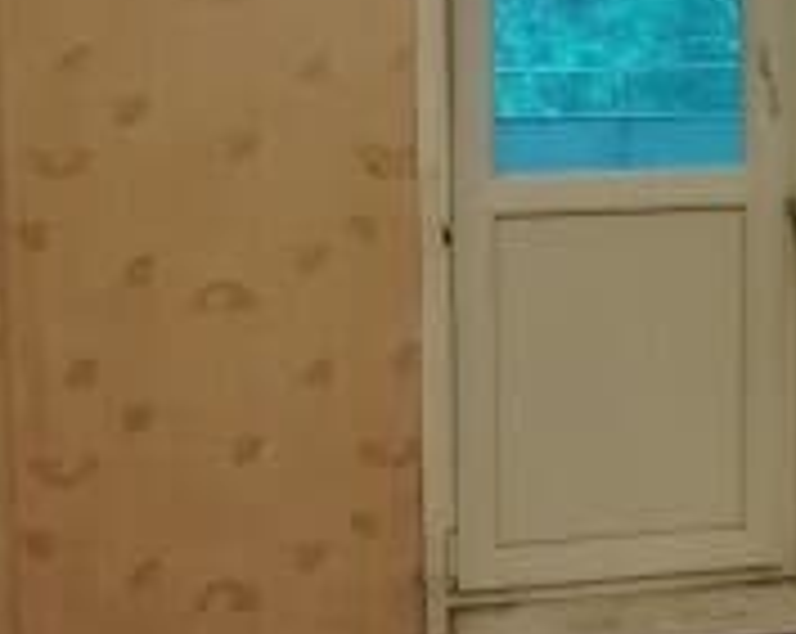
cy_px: 126
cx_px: 998
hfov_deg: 17.2
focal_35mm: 106
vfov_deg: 14.4
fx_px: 2493
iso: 1625
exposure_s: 1/25
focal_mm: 5.25
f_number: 1.75
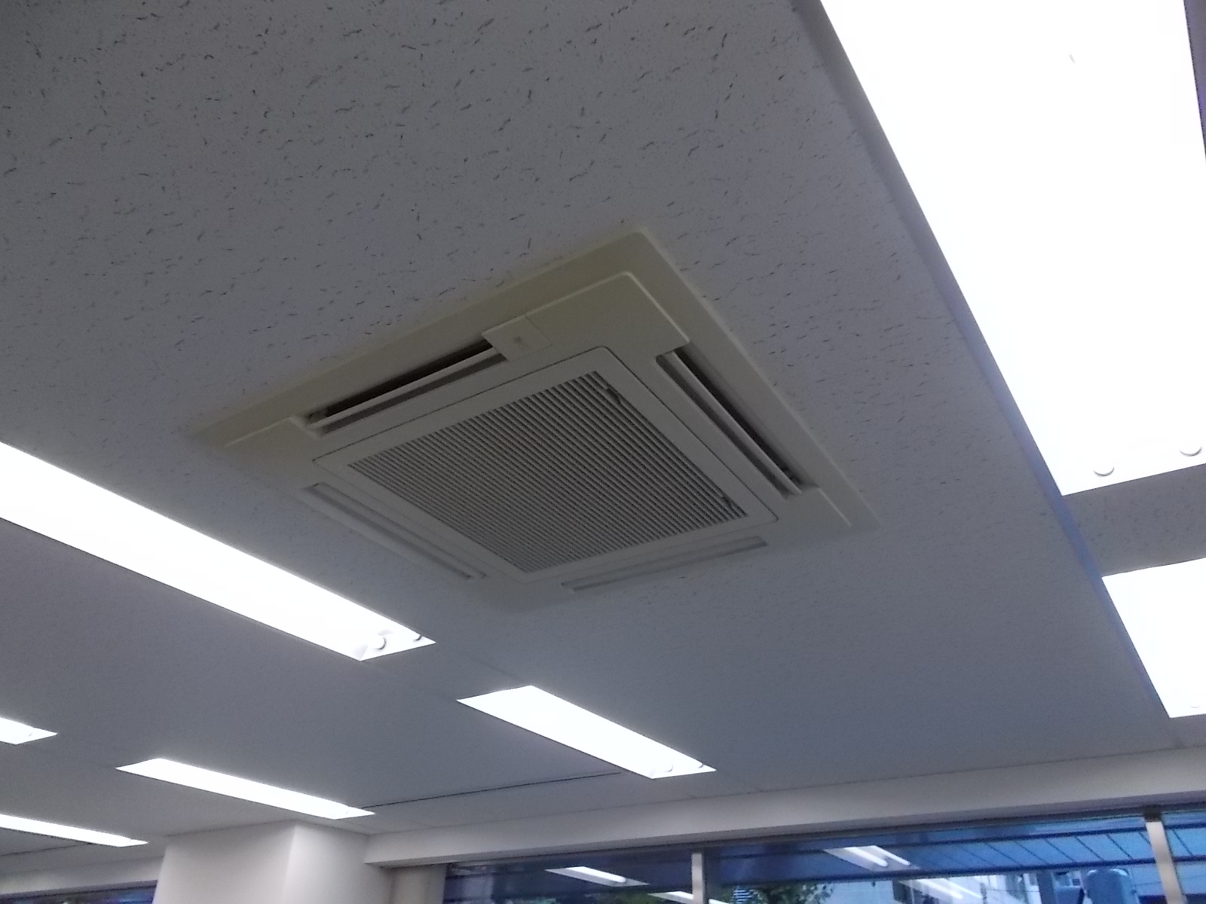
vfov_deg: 53.1
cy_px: 452
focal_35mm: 26
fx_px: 906
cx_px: 603
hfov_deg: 67.3
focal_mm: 4.6
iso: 400
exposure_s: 1/160
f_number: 3.2
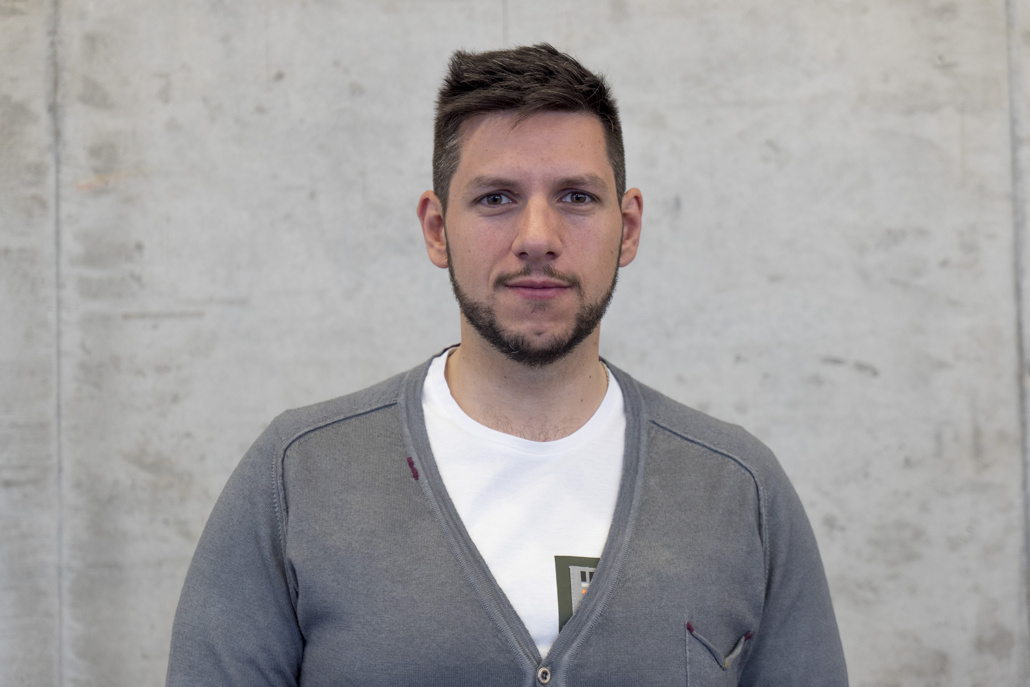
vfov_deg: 20.3
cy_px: 341
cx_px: 513
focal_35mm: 67
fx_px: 1917
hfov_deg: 30.1
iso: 1250
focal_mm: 66
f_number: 4
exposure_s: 1/160
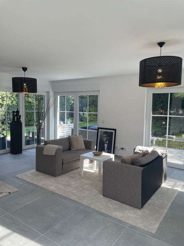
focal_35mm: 26
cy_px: 123
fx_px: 184
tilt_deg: -3.7
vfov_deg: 67.3
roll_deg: -1.4
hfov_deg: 53.1
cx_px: 92
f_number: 1.6
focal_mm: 4.2
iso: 32
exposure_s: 1/159
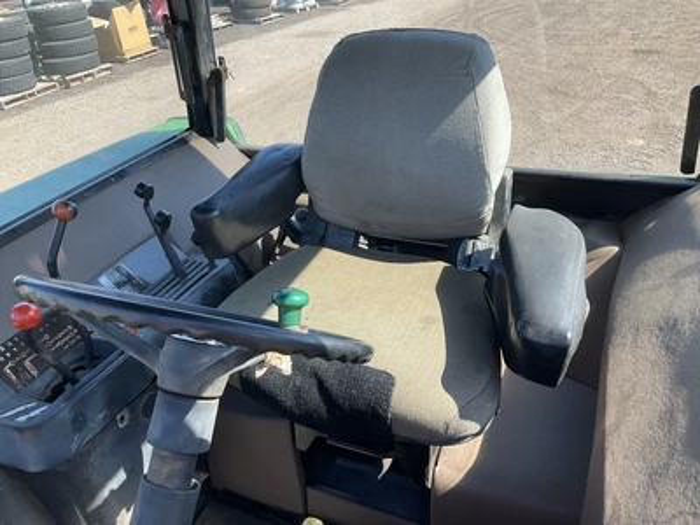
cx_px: 350
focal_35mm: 29
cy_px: 262
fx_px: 586
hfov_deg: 61.7
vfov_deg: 48.2
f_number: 1.8
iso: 25
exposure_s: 1/309
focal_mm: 3
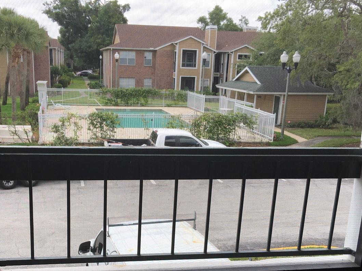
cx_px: 153
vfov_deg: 32.4
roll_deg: -1.6
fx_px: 460
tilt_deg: -15.2
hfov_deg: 42.8
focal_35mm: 44
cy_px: 198
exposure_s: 1/422
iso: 25
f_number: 2.2
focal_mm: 4.15
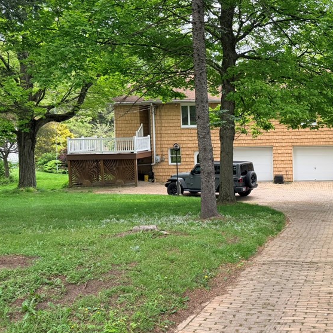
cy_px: 143
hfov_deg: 39.6
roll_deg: +1.0
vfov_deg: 42.7
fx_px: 424
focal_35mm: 39
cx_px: 303
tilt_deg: -3.1
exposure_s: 1/702
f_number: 1.78
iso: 100
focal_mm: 6.76
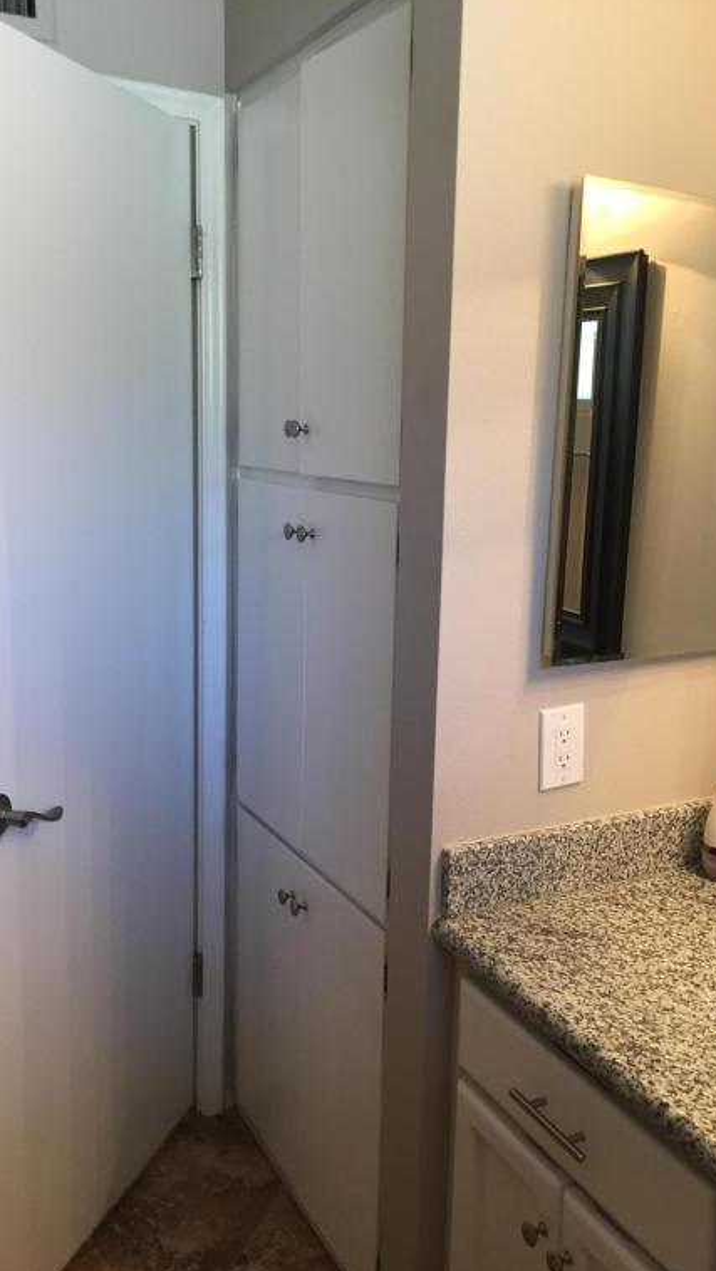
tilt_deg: -11.0
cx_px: 416
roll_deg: -1.8
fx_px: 1079
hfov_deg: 36.6
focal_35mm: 32
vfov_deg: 61.0
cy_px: 634
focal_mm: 4.15
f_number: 2.2
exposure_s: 1/30
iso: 80
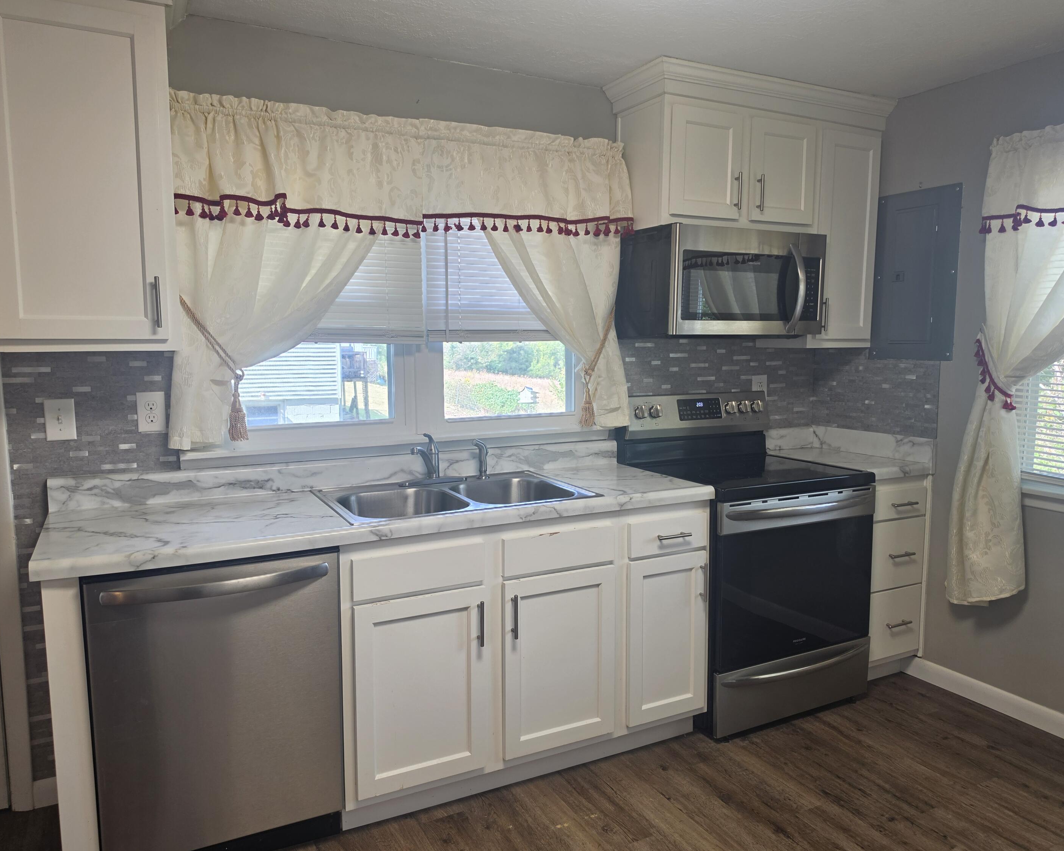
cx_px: 517
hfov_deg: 70.3
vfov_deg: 58.8
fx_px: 756
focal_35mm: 24
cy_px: 426
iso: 40
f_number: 1.4
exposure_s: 1/120
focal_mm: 6.5
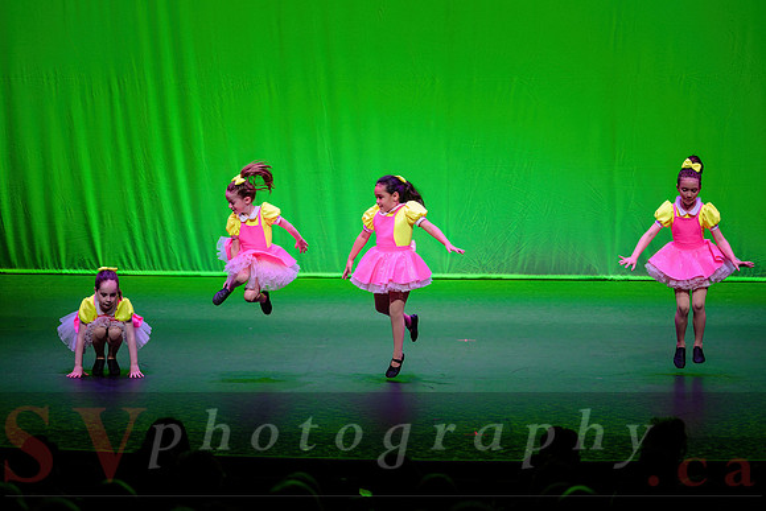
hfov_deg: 16.8
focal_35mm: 122
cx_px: 382
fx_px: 2599
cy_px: 203
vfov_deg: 11.2
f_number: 2.8
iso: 1250
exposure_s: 1/400
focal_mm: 100
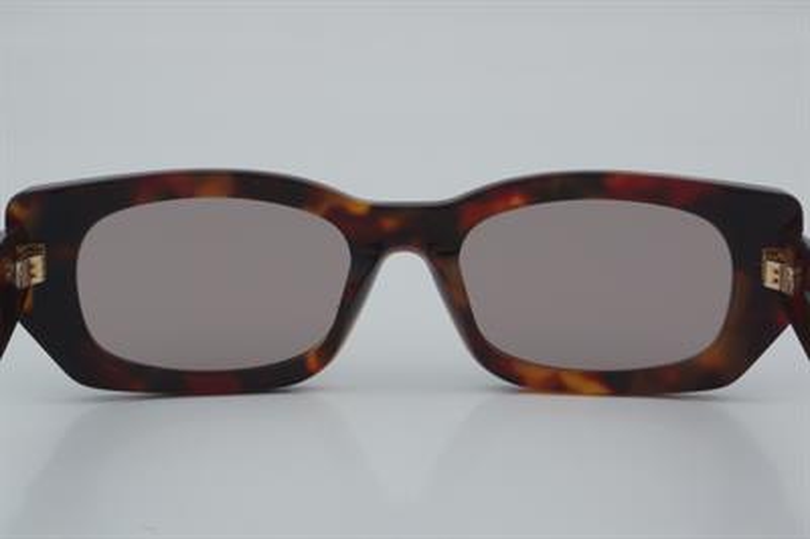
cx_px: 405
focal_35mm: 82
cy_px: 270
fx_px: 1855
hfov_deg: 24.6
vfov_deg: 16.5
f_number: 32
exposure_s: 1/4
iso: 100
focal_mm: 55
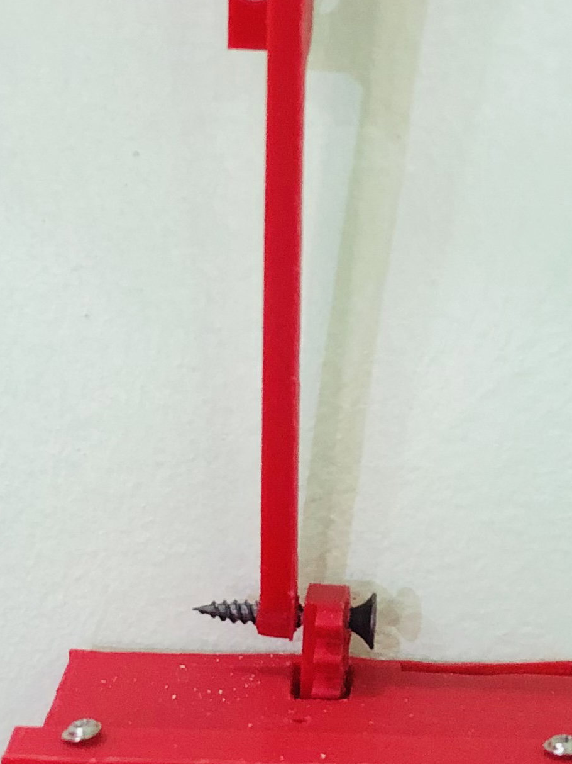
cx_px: 238
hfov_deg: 15.9
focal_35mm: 93
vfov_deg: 21.0
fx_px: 2050
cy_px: 266
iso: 100
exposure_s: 1/11
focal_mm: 3.99
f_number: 1.8
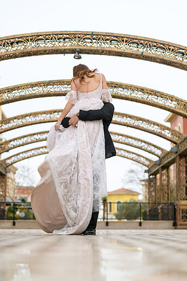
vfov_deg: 28.8
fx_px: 545
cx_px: 94
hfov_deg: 19.5
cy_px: 140
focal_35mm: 70
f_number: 2.8
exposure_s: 1/3200
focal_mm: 70
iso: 400
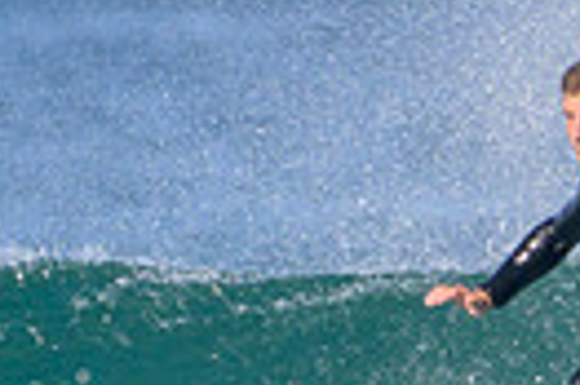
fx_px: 71508
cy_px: 520
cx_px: 540
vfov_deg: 0.3
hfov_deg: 0.5
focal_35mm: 4444
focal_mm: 1000
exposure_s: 1/2000
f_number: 11
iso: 900
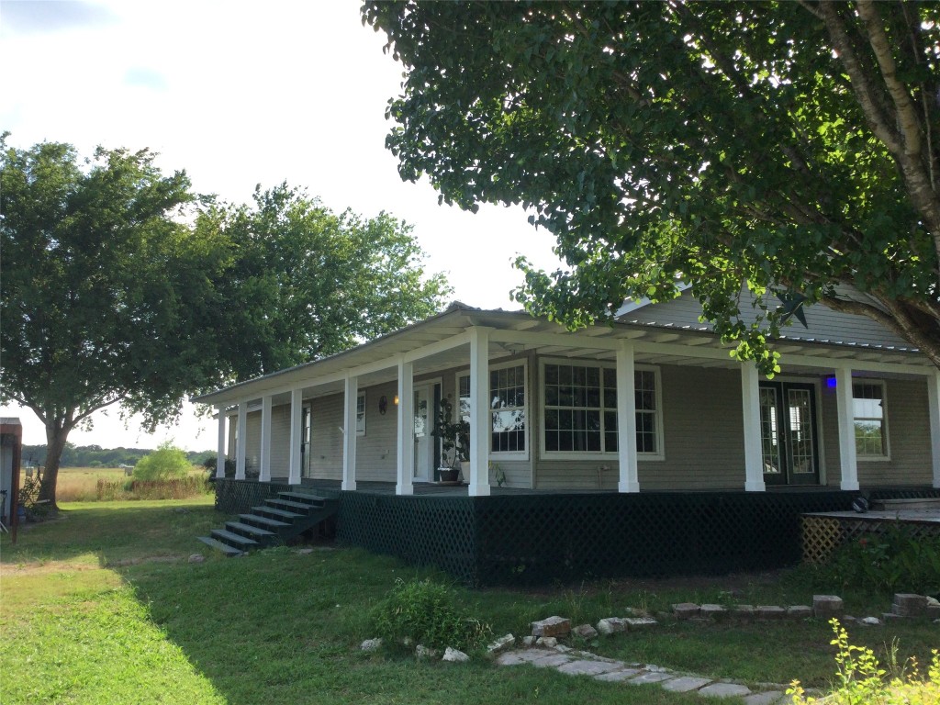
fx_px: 842
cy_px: 352
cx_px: 470
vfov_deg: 45.4
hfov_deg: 58.4
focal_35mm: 31
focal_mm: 3.3
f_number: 2.4
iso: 25
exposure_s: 1/578
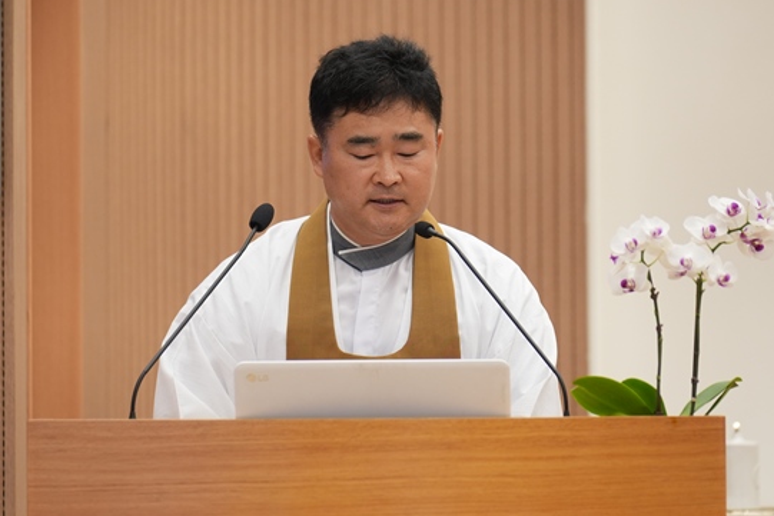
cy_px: 229
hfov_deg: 7.7
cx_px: 349
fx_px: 5720
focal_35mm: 266
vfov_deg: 5.2
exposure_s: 1/125
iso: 640
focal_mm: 150
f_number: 2.8
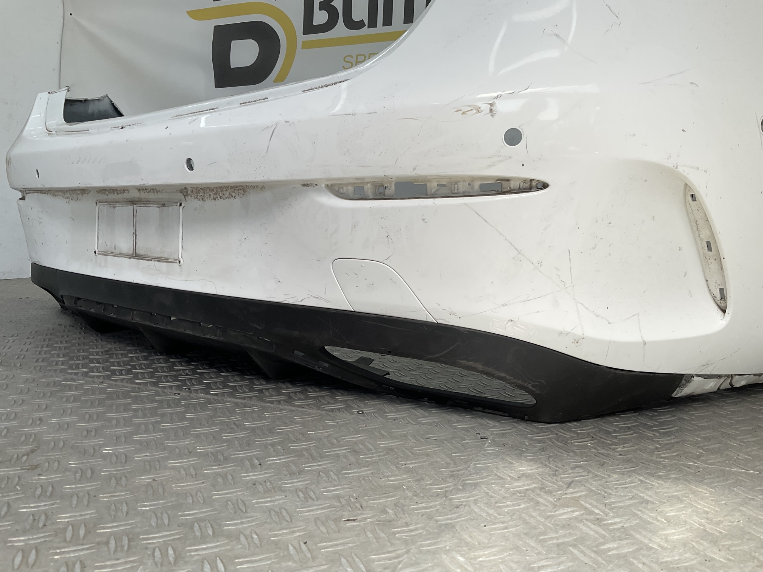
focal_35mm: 29
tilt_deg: -7.3
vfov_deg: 48.2
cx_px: 382
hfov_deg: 61.7
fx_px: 639
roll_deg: -1.2
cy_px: 286
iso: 16
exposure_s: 1/551
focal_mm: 3
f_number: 1.8
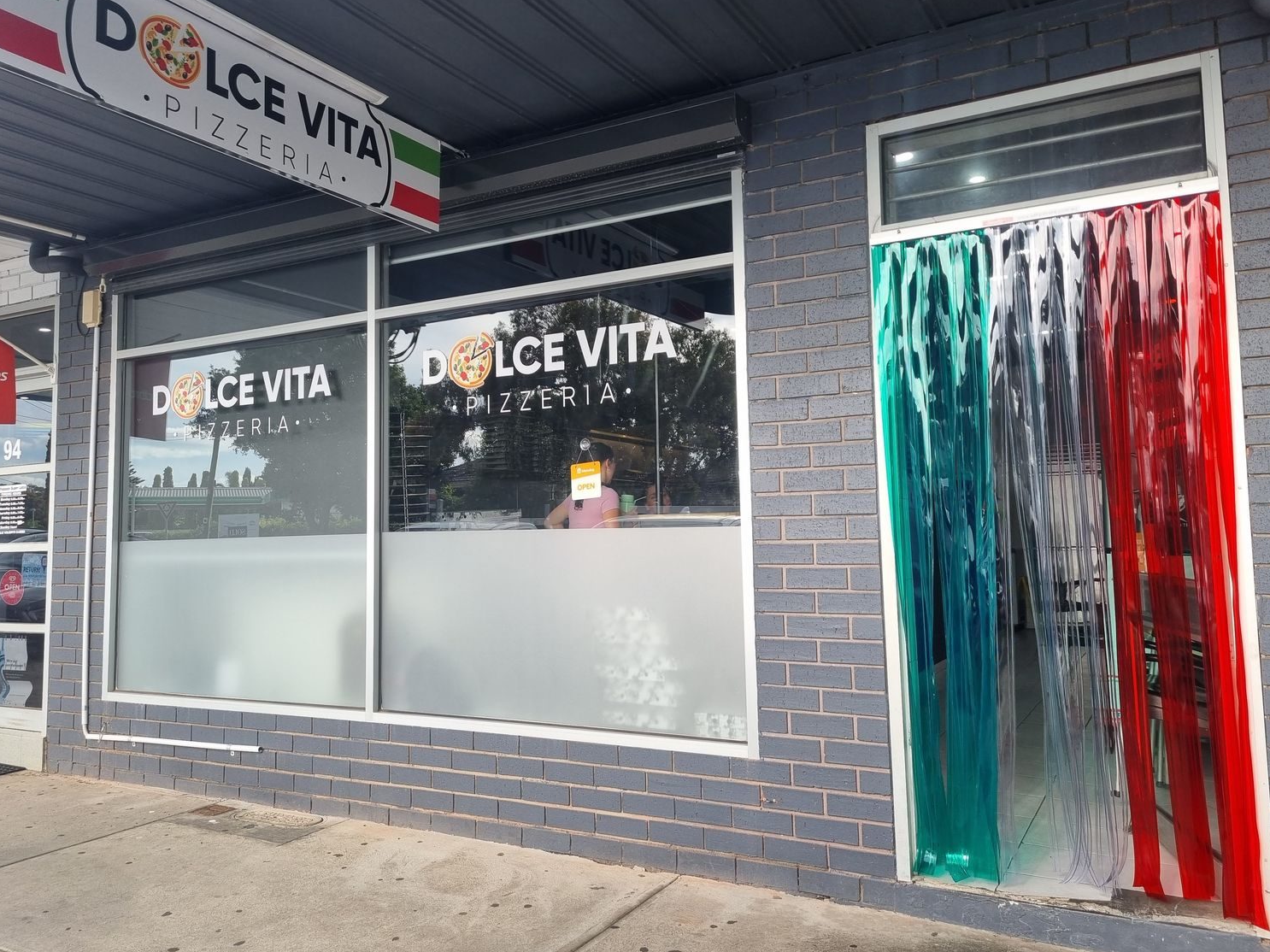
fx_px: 1027
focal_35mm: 28
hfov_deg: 63.4
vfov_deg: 49.7
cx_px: 611
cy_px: 453
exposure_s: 1/452
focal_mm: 5.4
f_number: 1.8
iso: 50
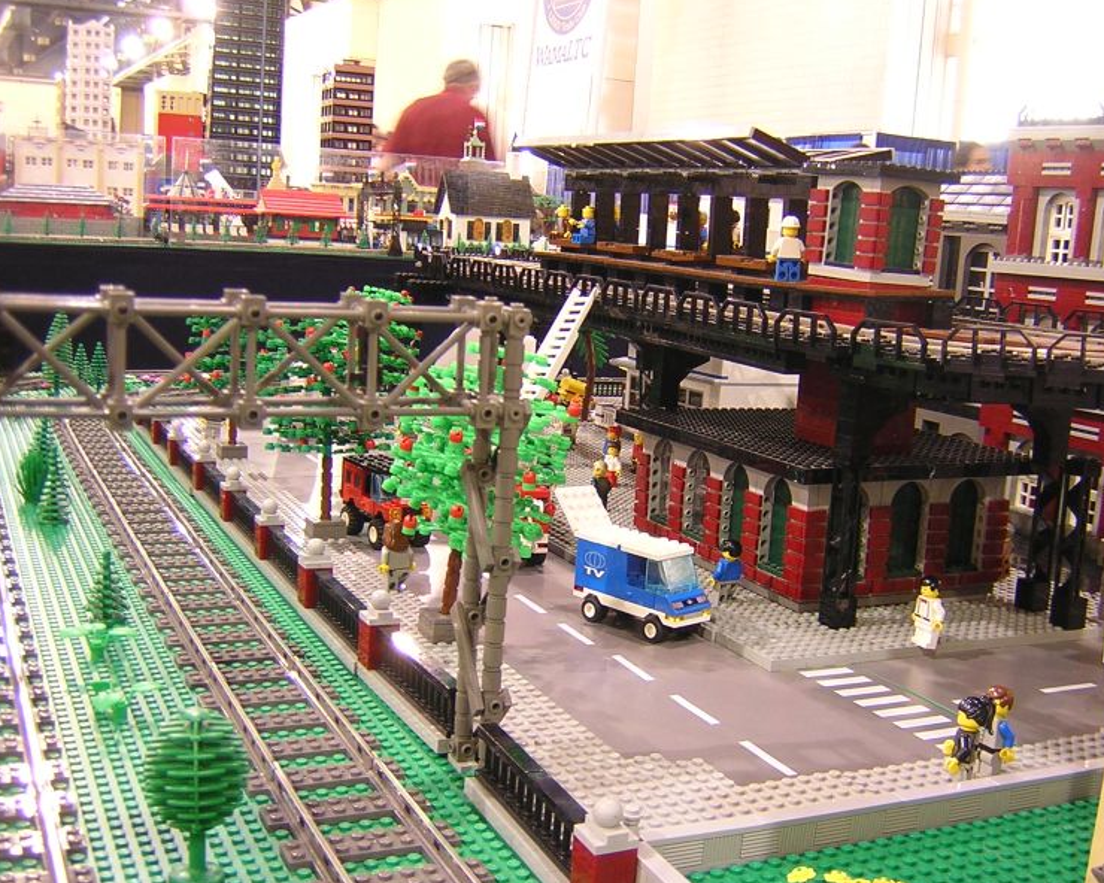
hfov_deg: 47.9
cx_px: 591
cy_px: 440
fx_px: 1242
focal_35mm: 38
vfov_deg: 39.2
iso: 127
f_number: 2.6
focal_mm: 4.7
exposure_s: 1/3.5
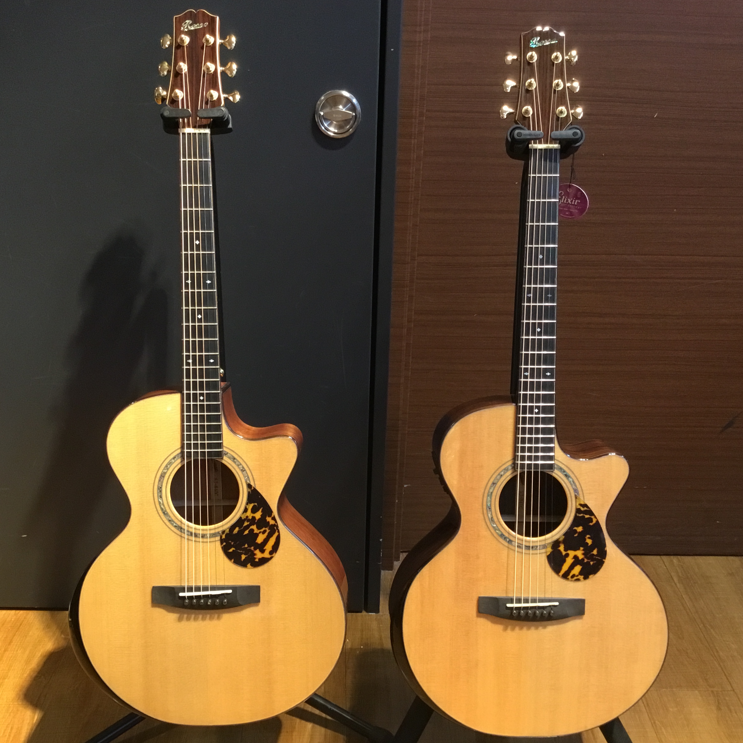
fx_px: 899
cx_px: 361
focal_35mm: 37
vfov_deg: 44.9
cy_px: 368
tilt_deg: -22.5
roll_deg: -2.6
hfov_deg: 44.9
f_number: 2.4
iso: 125
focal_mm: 3.3
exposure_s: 1/30
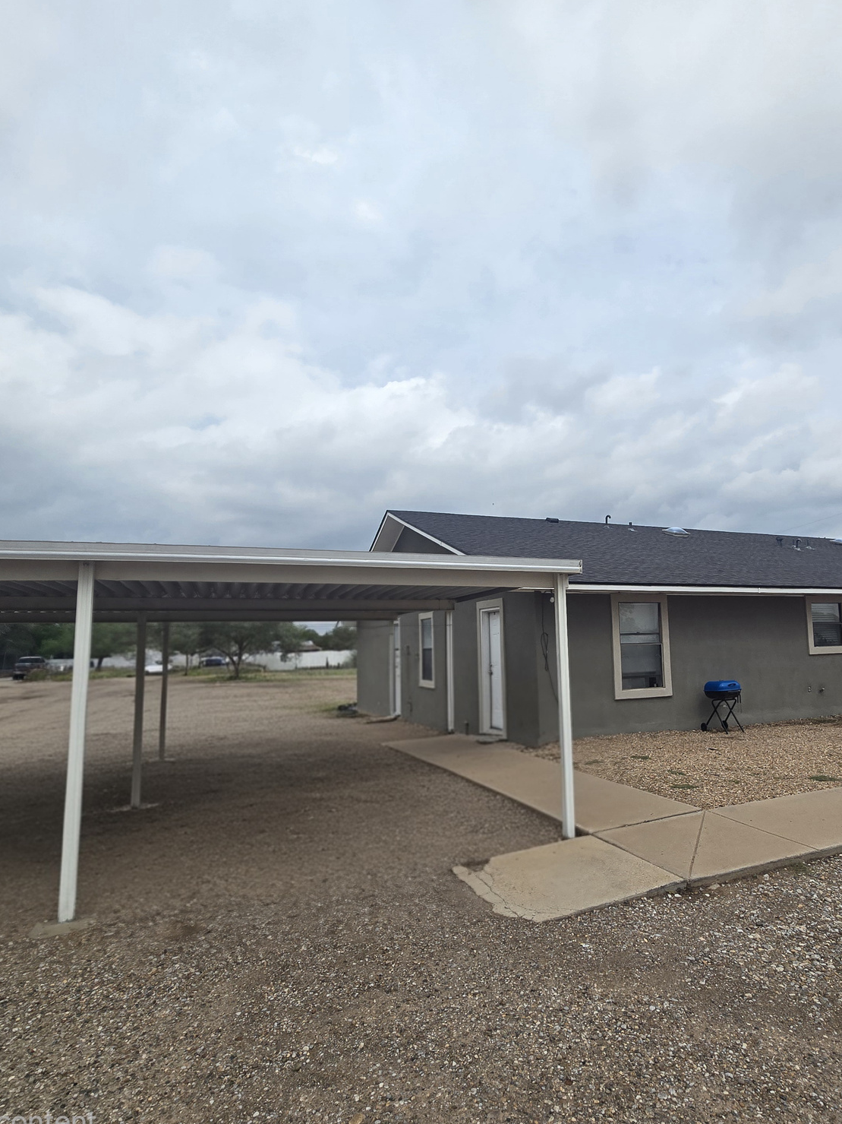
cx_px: 539
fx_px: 584
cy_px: 569
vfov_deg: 87.8
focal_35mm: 18
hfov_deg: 70.1
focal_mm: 2.2
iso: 50
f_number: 2.2
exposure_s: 1/5000
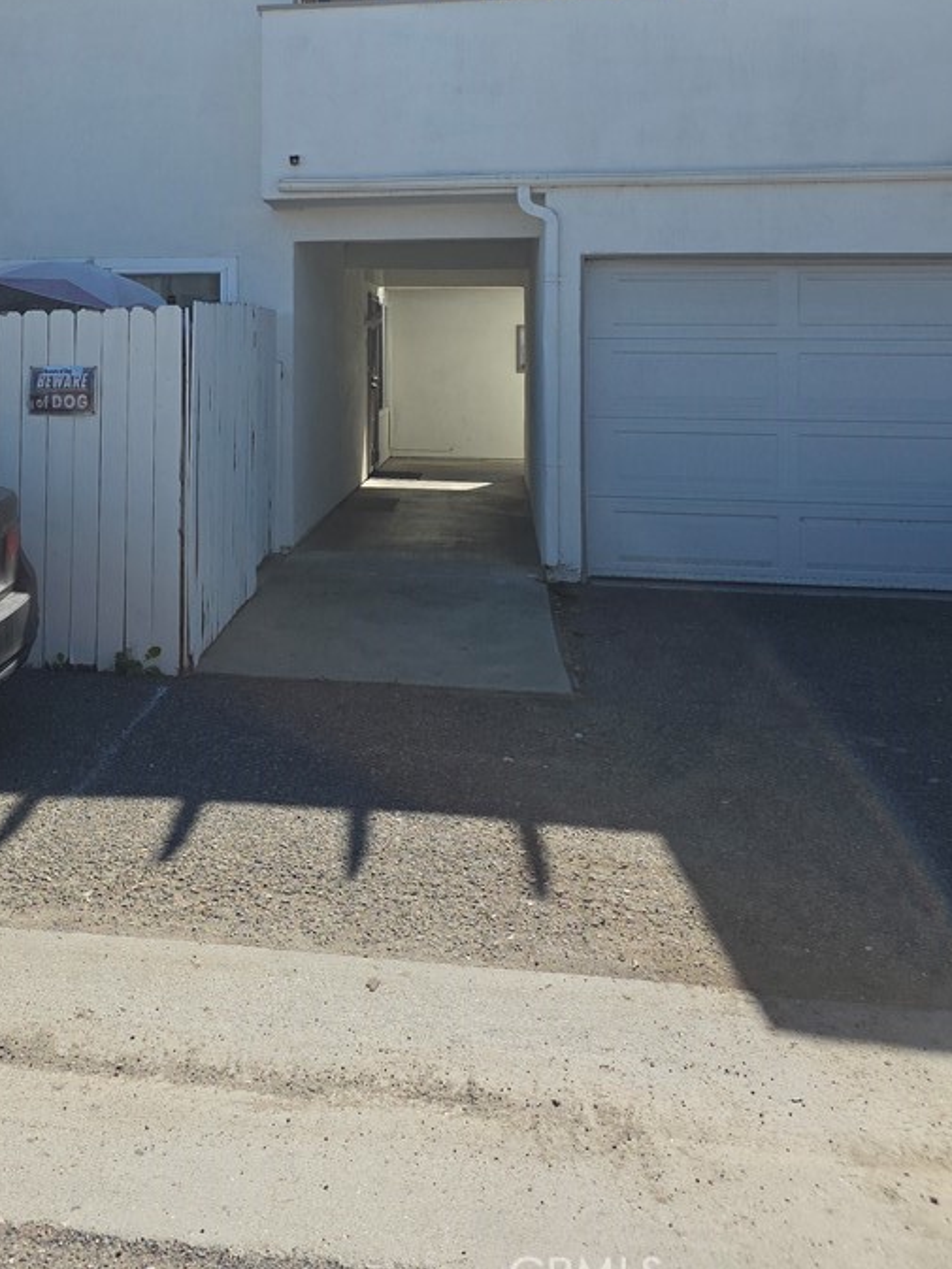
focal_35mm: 35
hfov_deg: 40.1
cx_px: 294
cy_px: 336
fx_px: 1283
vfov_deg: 50.7
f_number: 1.7
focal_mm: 6.25
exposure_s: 1/6355
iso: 80
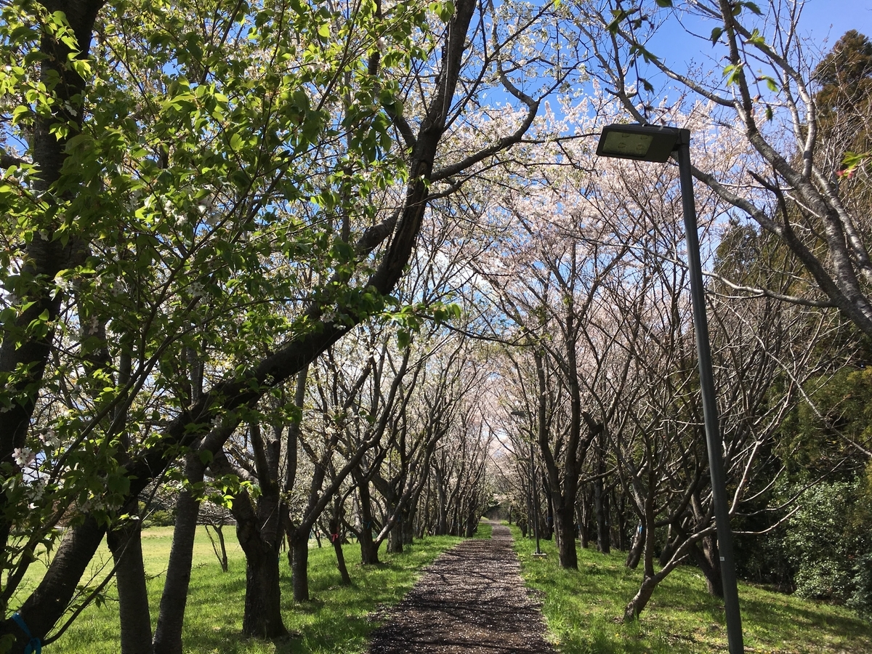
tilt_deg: +15.1
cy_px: 327
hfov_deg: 61.7
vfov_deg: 48.2
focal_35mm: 29
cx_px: 436
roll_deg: +0.8
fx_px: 731
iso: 25
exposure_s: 1/1748
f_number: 2.2
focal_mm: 4.15
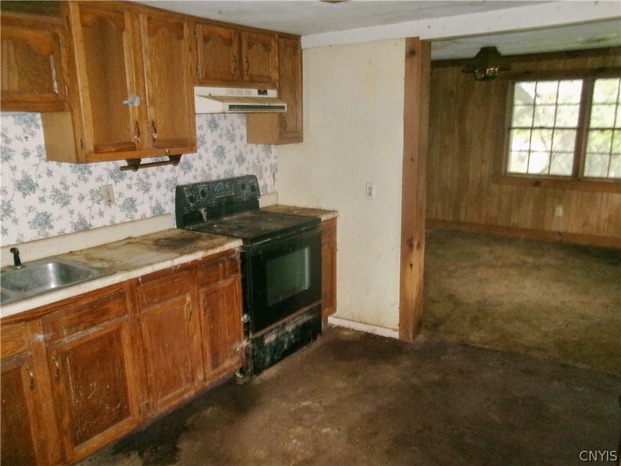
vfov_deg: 49.7
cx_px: 310
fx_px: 502
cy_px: 233
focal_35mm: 28
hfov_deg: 63.4
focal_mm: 5.1
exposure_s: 1/34
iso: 800
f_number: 3.9
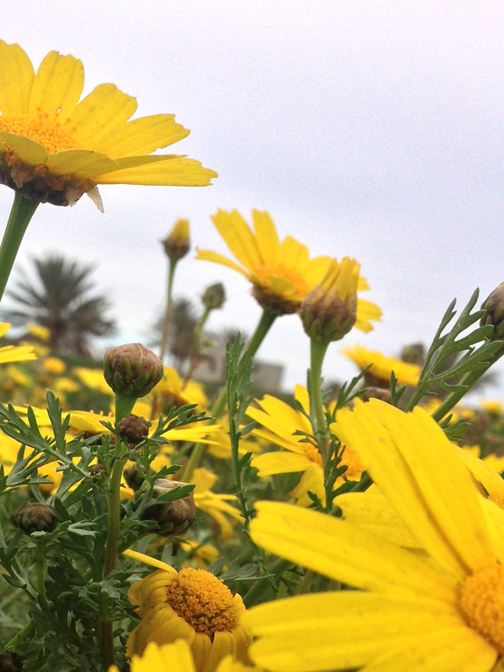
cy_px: 531
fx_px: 1165
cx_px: 61
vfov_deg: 31.4
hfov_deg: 23.8
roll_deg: -8.5
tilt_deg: -8.4
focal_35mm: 60
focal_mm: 4.12
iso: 50
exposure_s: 1/1290
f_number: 2.4
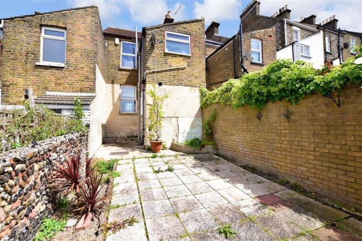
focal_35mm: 15
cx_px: 181
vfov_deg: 77.3
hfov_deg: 100.4
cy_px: 120
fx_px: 151
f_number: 11
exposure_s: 1/500
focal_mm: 10
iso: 400
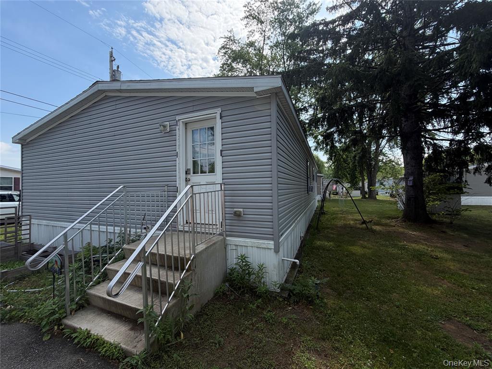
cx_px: 246
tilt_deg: +0.3
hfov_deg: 102.1
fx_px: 199
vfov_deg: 85.7
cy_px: 184
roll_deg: +1.5
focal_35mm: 14
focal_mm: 2.22
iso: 32
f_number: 2.2
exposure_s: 1/770
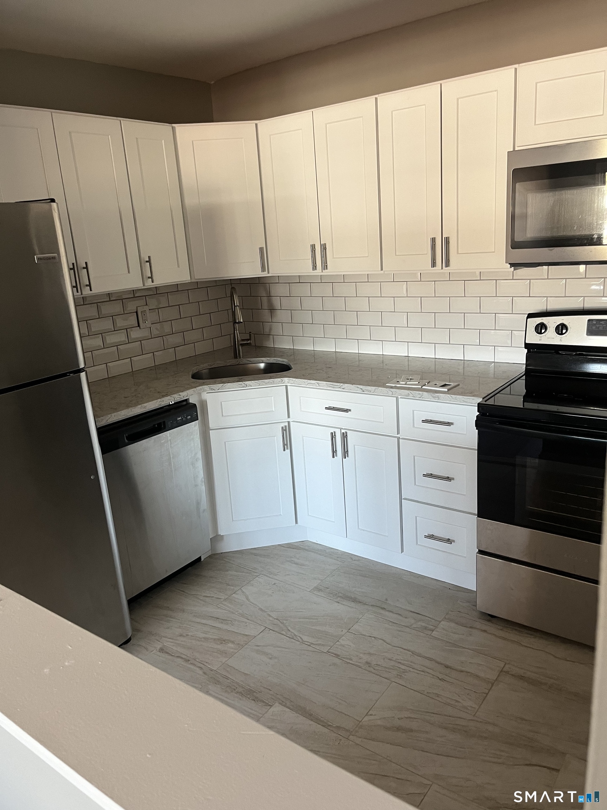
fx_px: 608
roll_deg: +4.1
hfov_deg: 53.1
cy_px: 405
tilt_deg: -12.7
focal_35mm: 26
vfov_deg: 67.3
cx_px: 304
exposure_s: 1/72
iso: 125
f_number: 1.6
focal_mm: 5.1
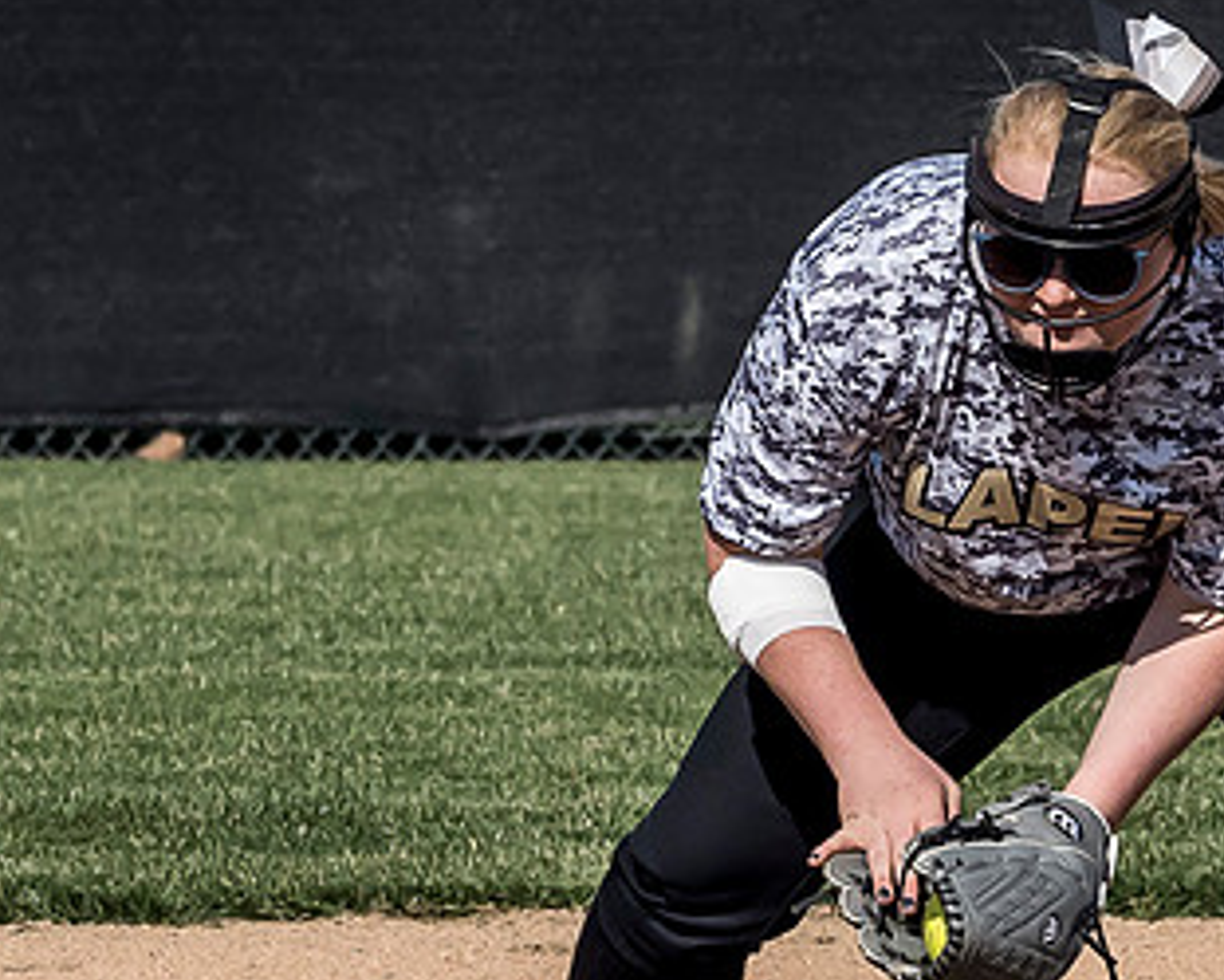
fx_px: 33048
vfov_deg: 1.7
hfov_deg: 2.1
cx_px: 1028
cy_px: 573
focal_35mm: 912
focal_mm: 106
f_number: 6.3
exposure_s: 1/2000
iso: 400
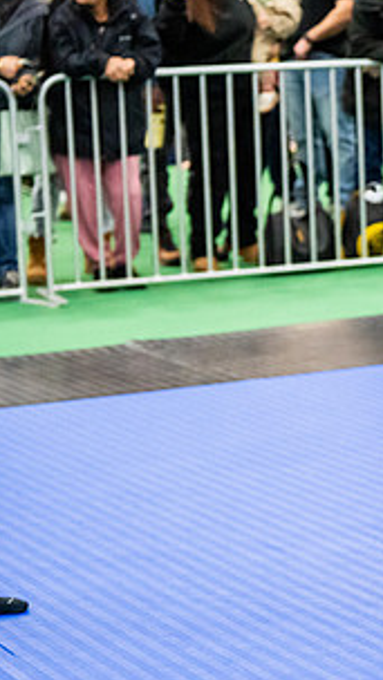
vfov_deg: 15.3
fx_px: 2528
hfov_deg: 8.5
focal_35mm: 140
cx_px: 542
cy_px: 384
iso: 6400
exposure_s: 1/500
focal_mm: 70
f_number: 2.8
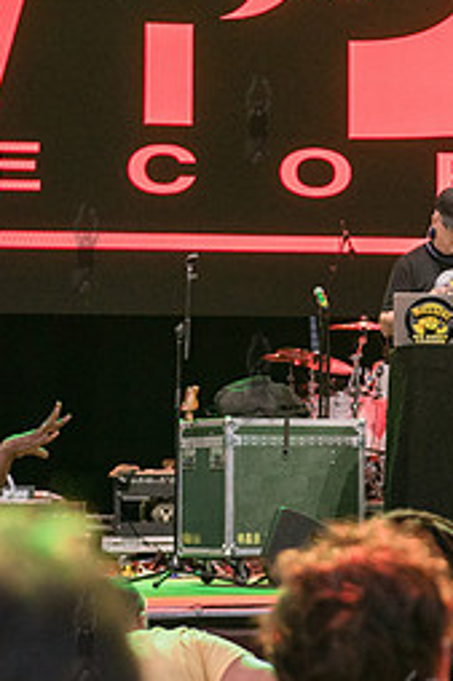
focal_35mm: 146
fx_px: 2759
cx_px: 603
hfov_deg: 9.2
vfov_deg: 14.1
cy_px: 245
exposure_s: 1/640
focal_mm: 62
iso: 2000
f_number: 3.5
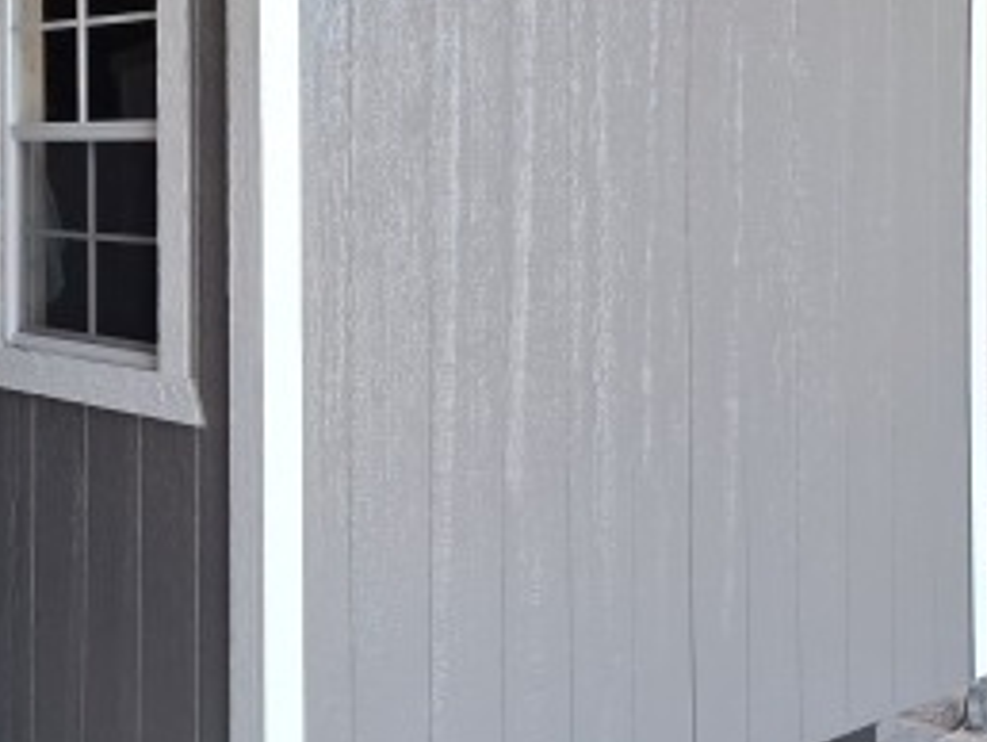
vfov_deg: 25.3
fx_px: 1627
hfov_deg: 33.5
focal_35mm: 57
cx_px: 340
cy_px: 149
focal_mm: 5.54
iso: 50
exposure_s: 1/124
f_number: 1.8
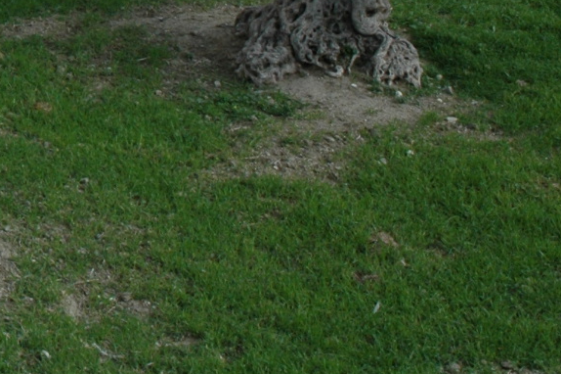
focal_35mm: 158
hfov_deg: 11.9
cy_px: -146
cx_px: -490
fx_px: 2460
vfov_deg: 8.5
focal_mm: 27
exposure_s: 1/400
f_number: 10
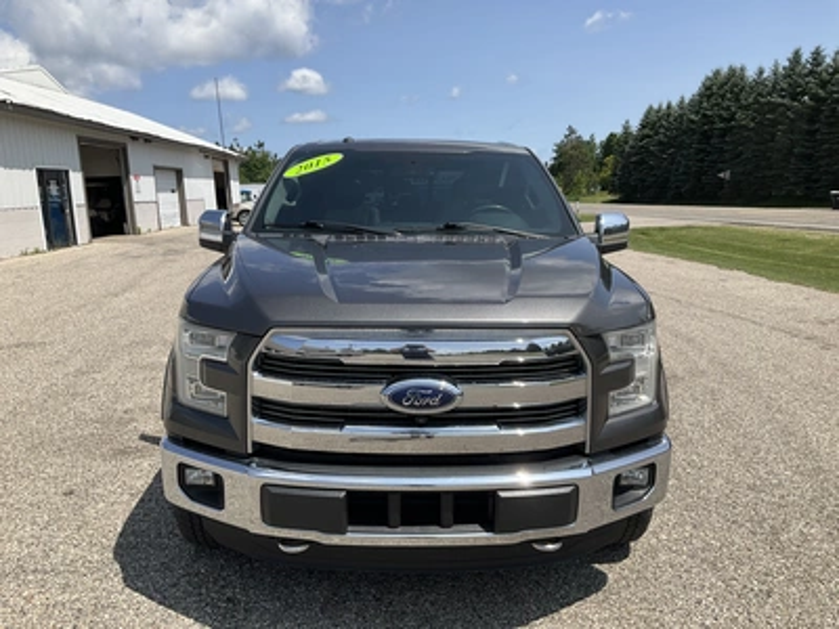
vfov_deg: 48.2
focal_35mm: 29
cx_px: 420
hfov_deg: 61.7
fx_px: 703
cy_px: 314
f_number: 1.8
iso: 25
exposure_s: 1/2141
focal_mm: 3
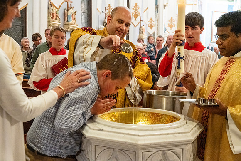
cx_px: 120
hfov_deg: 42.7
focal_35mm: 46
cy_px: 80
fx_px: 308
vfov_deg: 29.3
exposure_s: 1/60
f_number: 5.3
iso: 5000
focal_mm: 46
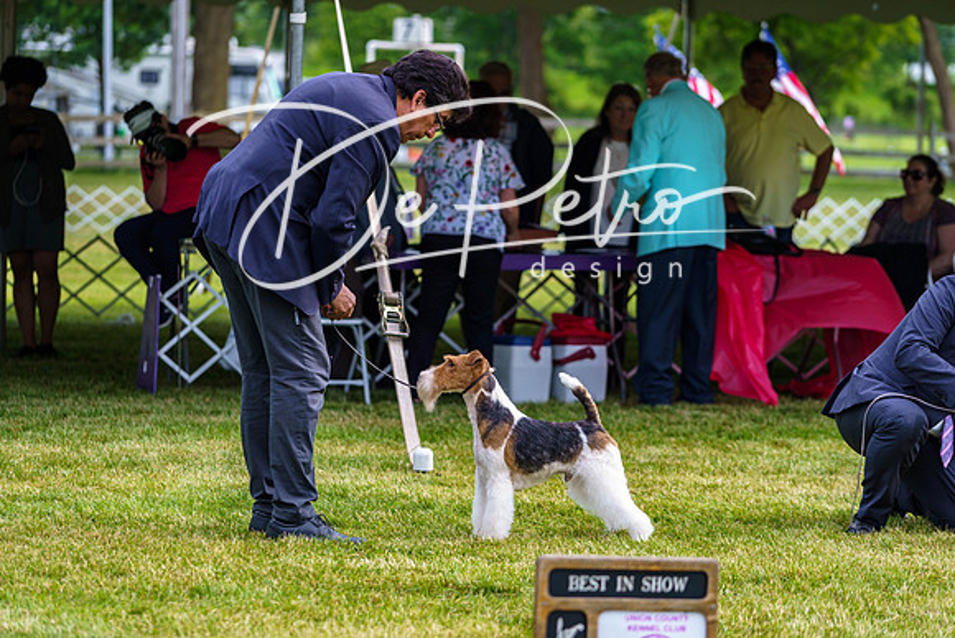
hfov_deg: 14.0
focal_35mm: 147
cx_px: 478
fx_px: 3900
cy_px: 319
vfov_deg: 9.3
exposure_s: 1/500
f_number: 4
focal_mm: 147
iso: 320
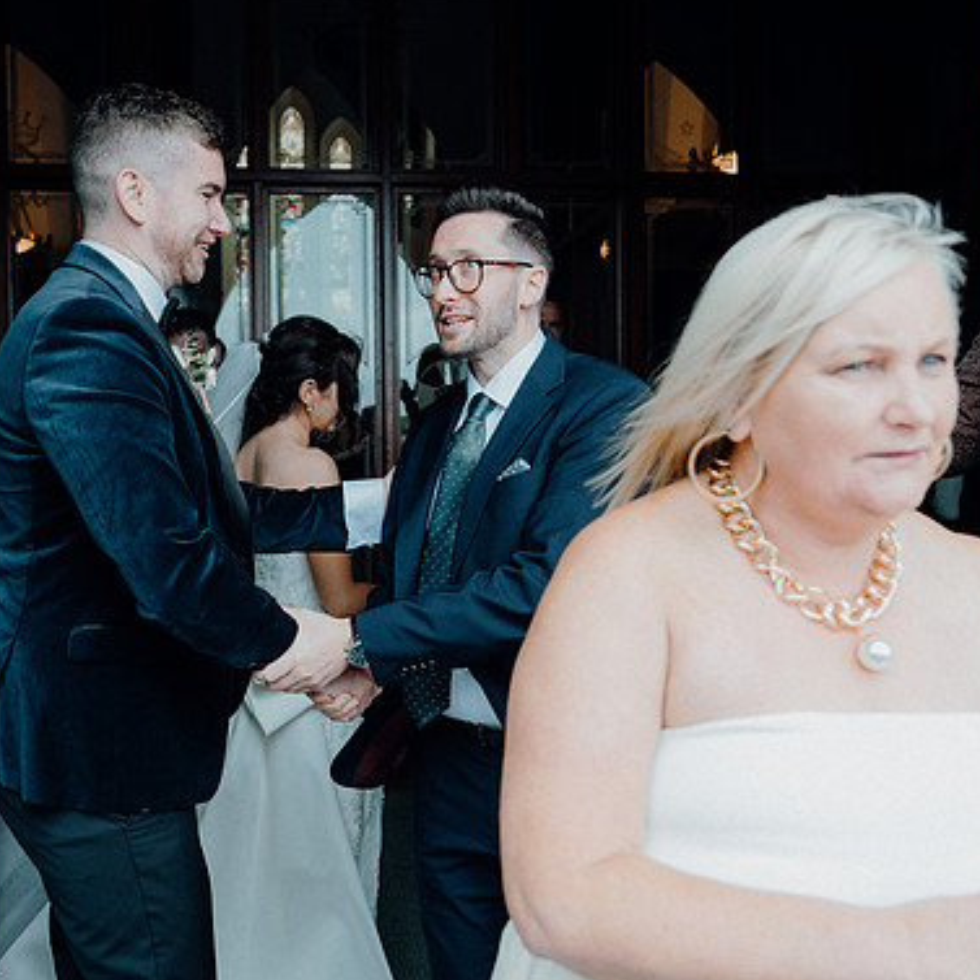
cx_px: 390
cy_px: 485
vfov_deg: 48.4
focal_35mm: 34
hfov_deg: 48.2
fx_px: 1089
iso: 250
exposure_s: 1/200
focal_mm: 26
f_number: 3.5
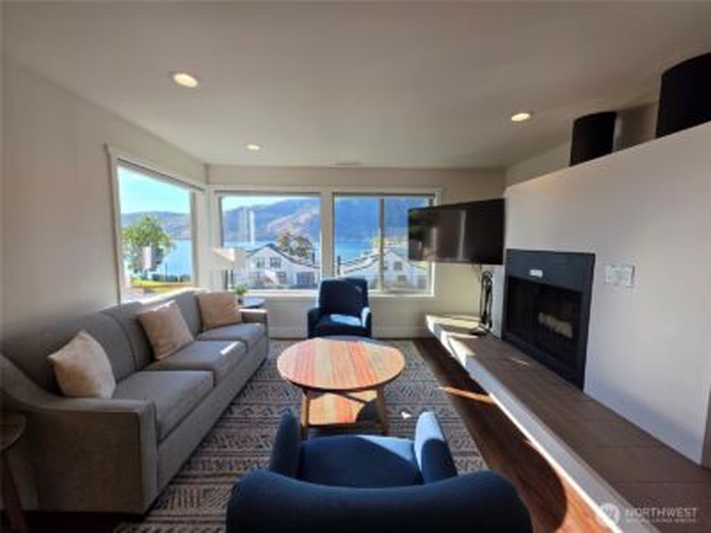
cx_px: 356
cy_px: 266
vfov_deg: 89.9
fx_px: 267
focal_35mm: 13
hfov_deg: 106.2
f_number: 1.9
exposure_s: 1/307
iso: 40
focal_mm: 2.2
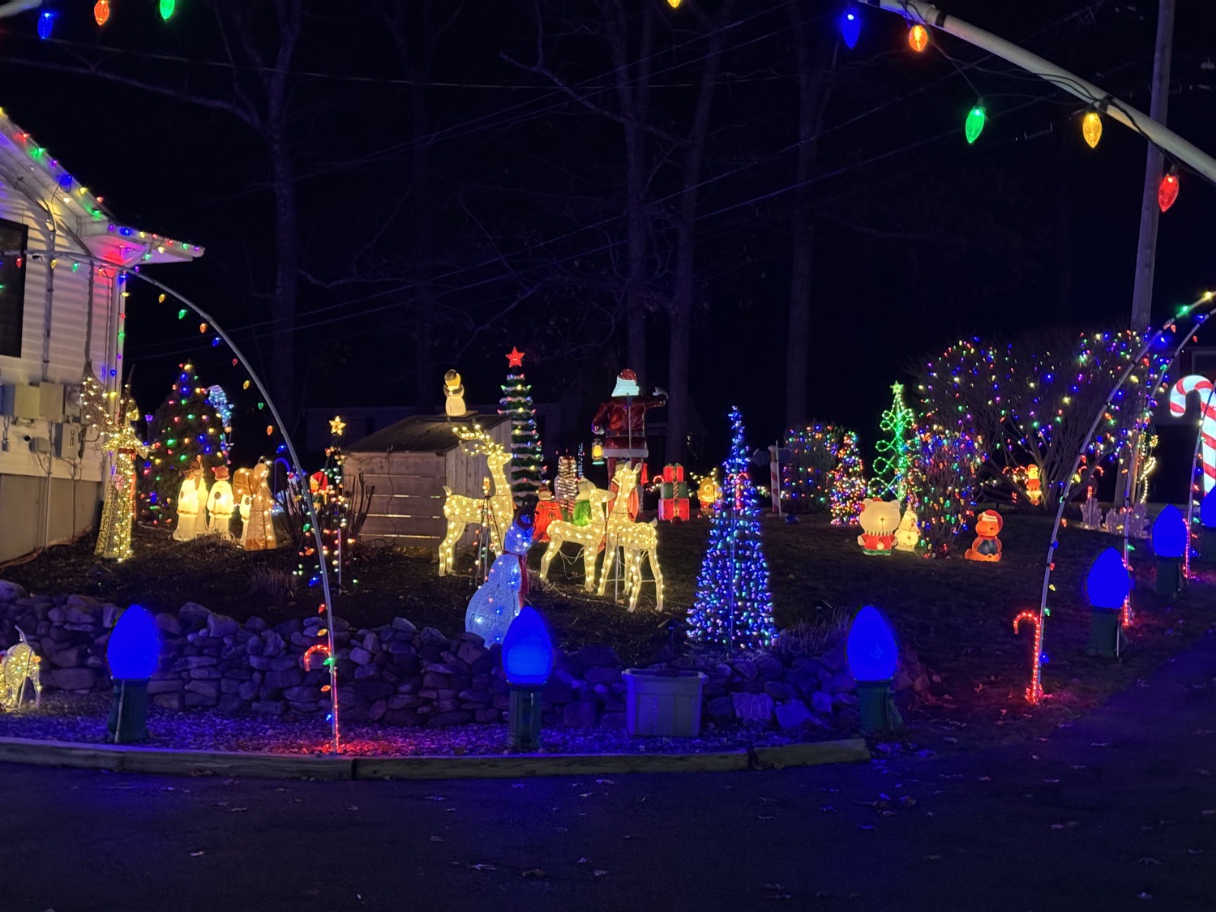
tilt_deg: +3.6
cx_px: 608
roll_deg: -1.8
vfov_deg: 30.3
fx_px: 1686
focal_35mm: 48
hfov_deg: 39.7
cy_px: 456
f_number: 1.78
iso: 800
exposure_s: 1/24
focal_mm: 6.76
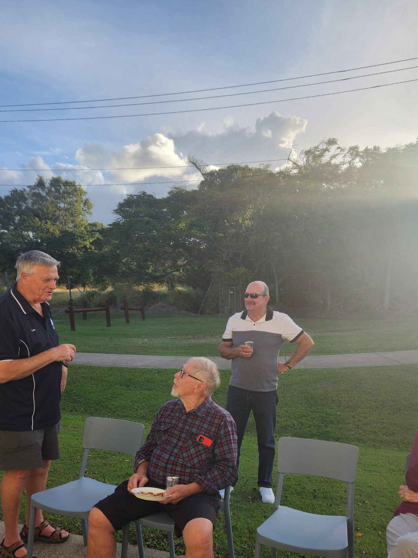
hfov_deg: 46.6
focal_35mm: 30
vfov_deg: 58.9
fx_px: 483
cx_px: 243
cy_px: 360
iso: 20
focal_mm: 5.4
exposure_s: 1/761
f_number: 1.8
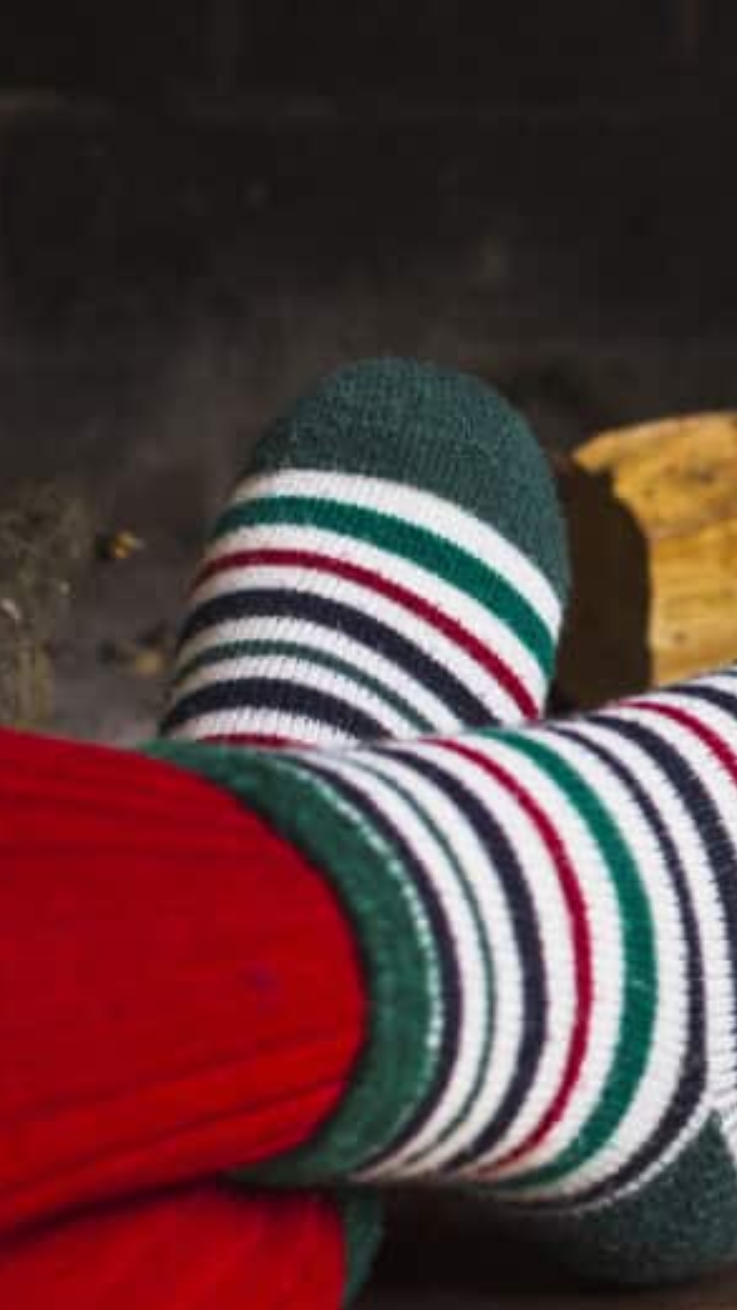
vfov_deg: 19.8
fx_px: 3754
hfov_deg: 10.9
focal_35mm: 108
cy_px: 572
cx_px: 1021
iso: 250
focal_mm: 35
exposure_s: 1/125
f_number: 3.5
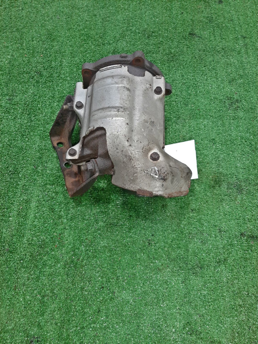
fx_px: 258
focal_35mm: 26
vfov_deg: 67.3
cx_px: 129
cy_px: 172
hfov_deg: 53.1
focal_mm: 3.93
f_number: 1.7
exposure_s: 1/50
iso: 169
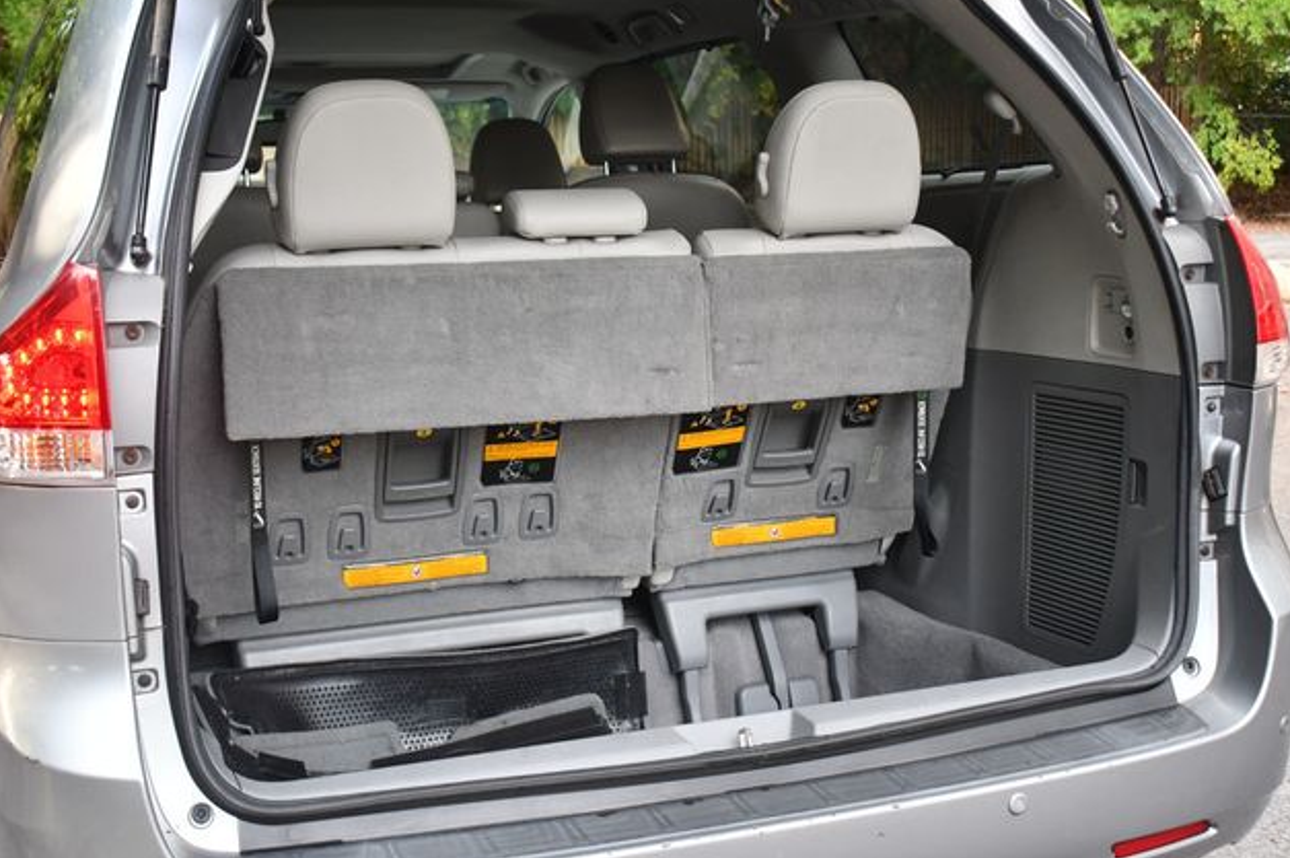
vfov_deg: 27.5
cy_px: 424
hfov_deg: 40.4
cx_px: 654
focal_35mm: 49
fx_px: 1754
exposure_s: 1/200
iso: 800
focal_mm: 32
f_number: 4.5
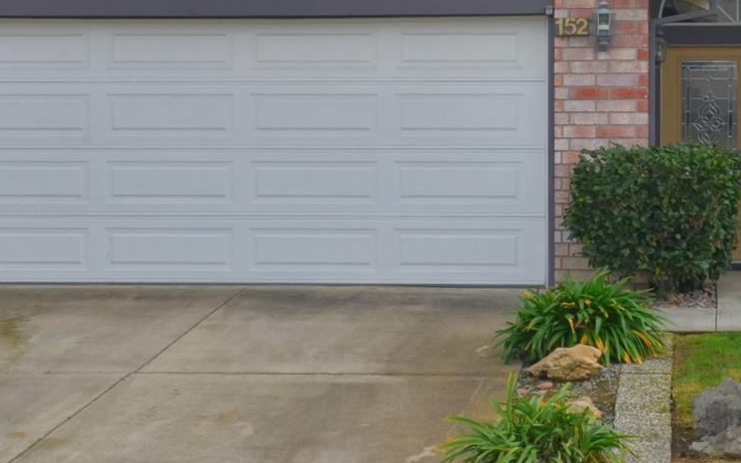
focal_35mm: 95
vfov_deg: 13.7
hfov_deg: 21.7
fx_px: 1919
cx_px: 518
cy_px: 84
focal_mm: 31
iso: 320
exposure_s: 1/60
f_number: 13
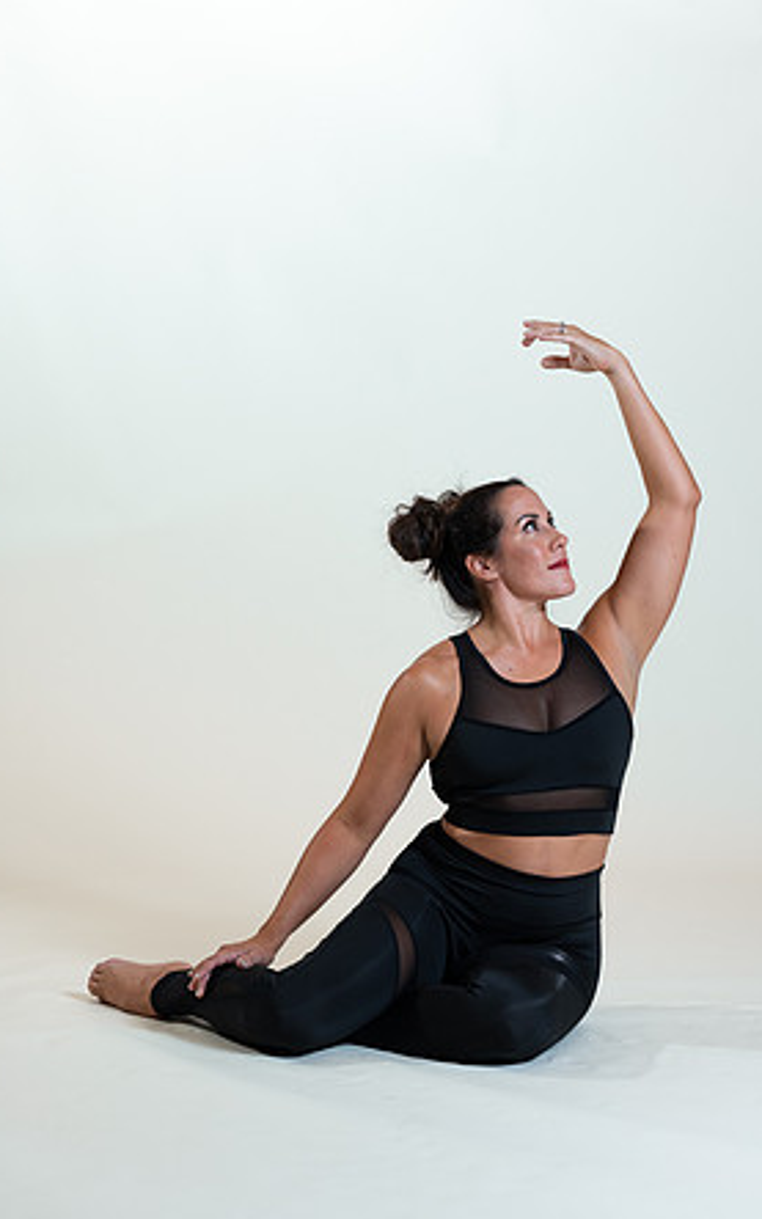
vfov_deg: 23.5
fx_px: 2923
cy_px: 605
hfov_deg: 14.9
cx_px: 396
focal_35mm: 88
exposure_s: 1/125
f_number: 4
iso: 320
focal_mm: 85
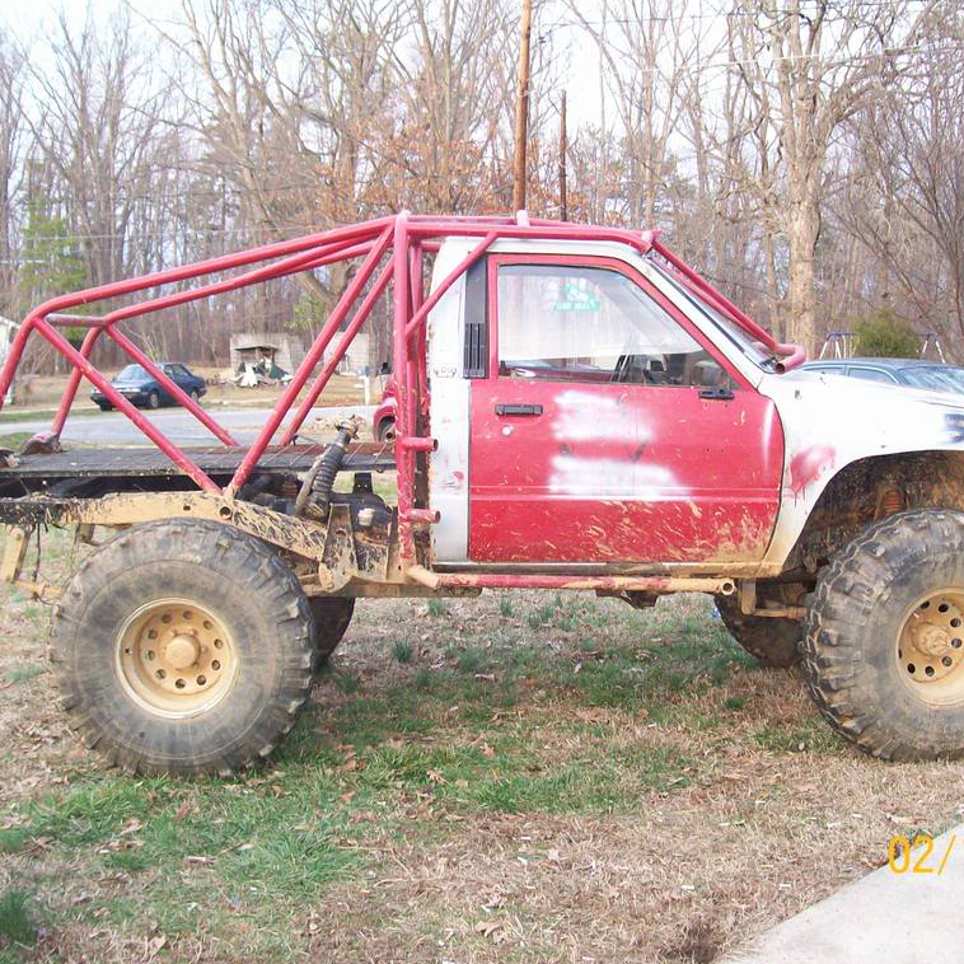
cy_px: 485
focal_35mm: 43
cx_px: 539
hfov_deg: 39.1
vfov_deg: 39.2
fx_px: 1355
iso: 140
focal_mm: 6
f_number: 2.7
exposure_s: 1/110
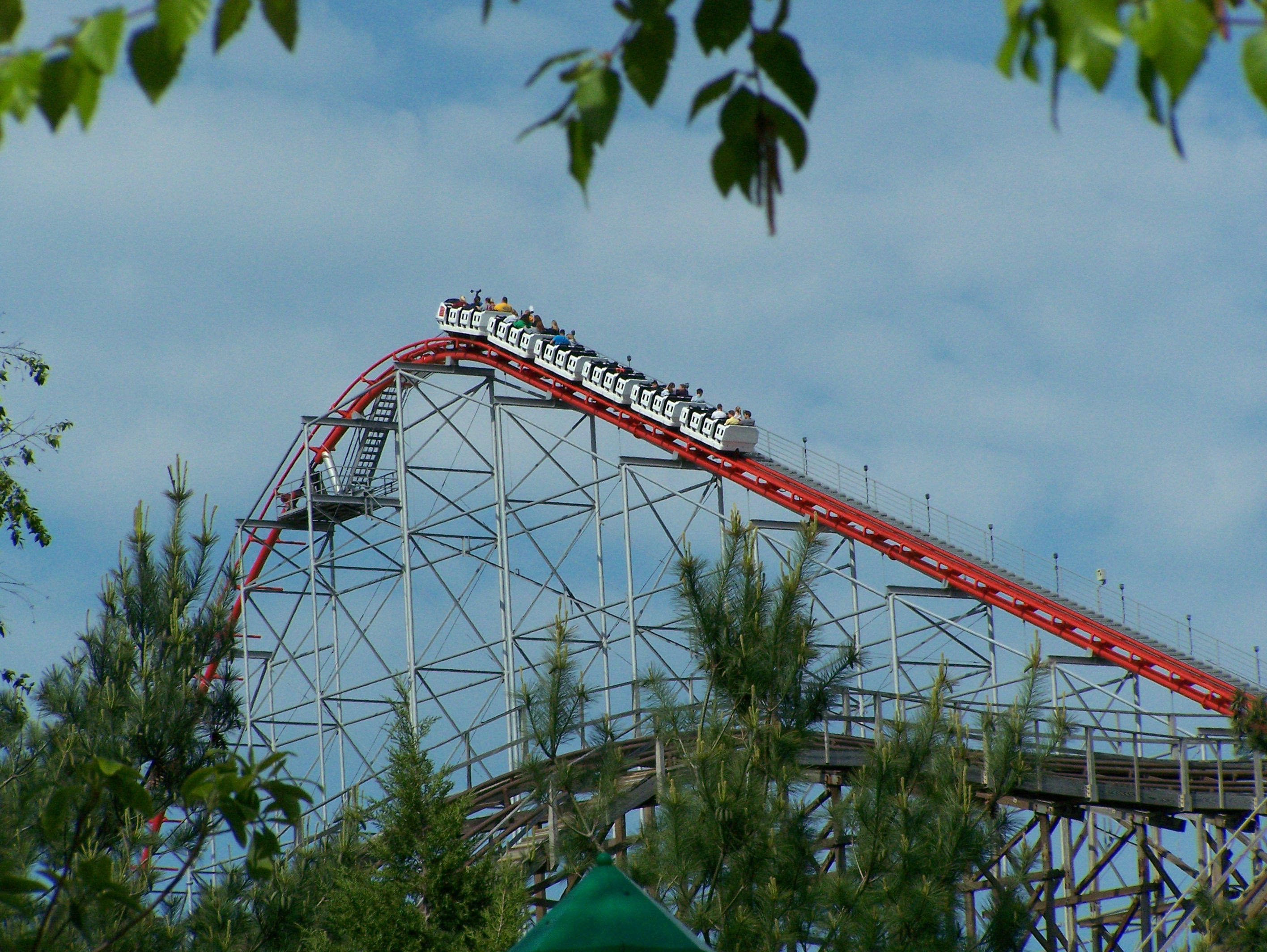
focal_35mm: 238
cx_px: 634
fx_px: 8717
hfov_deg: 8.3
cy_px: 476
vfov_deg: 6.3
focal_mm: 39.5
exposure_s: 1/1600
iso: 160
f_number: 6.3
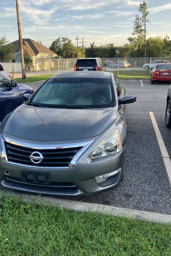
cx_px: 72
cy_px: 128
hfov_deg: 43.5
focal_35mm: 30
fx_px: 214
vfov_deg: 61.9
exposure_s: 1/183
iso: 25
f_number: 1.8
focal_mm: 3.99
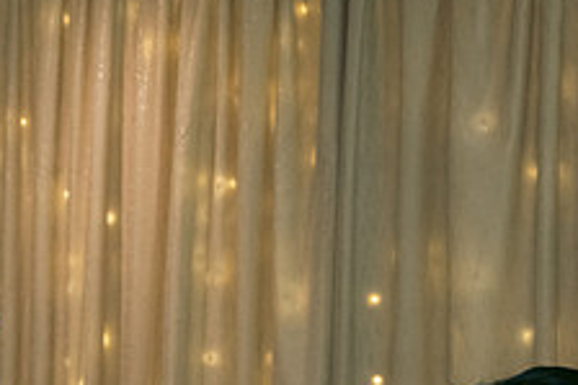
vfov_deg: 11.7
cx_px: -5
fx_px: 1829
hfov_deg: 17.5
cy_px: 482
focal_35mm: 114
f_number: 3.5
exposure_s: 1/160
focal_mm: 44
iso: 800
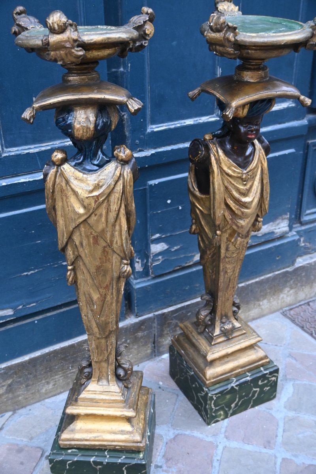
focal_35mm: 40
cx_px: 158
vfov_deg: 47.9
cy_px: 237
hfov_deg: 33.0
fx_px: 533
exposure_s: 1/200
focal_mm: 27
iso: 400
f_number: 3.8
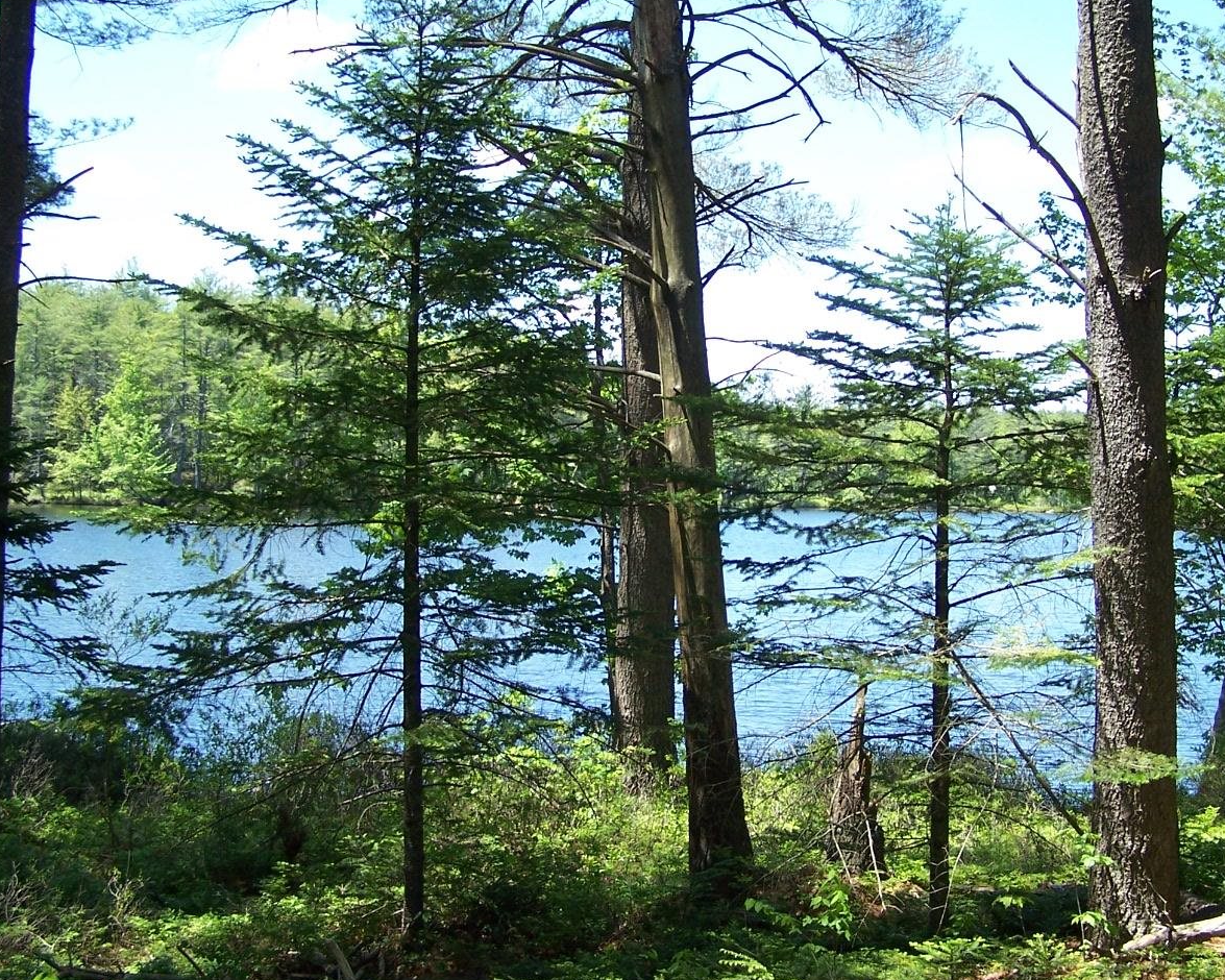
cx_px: 703
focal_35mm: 49
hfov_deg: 38.0
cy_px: 466
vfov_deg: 30.8
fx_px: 1777
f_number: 2.8
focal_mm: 6.3
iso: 80
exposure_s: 1/350
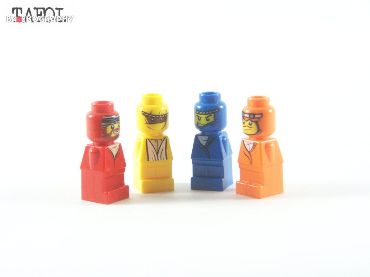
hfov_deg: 18.7
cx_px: 185
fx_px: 1122
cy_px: 138
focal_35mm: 105
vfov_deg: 14.1
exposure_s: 1/60
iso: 400
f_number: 4
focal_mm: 17.5
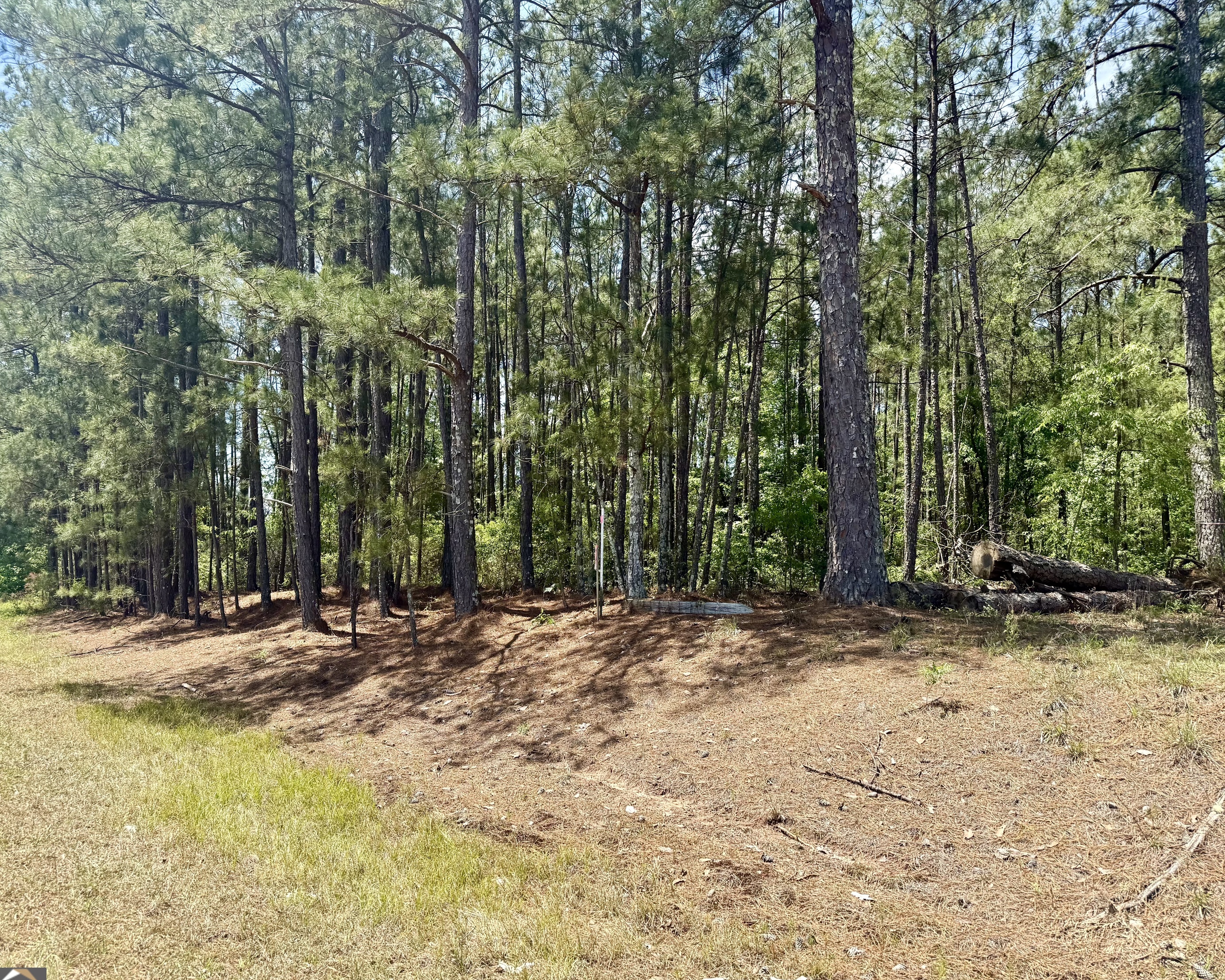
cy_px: 509
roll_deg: -1.1
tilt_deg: +2.9
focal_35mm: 26
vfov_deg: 54.9
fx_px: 943
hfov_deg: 66.0
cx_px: 574
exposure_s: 1/1653
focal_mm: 6.76
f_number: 1.78
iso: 80
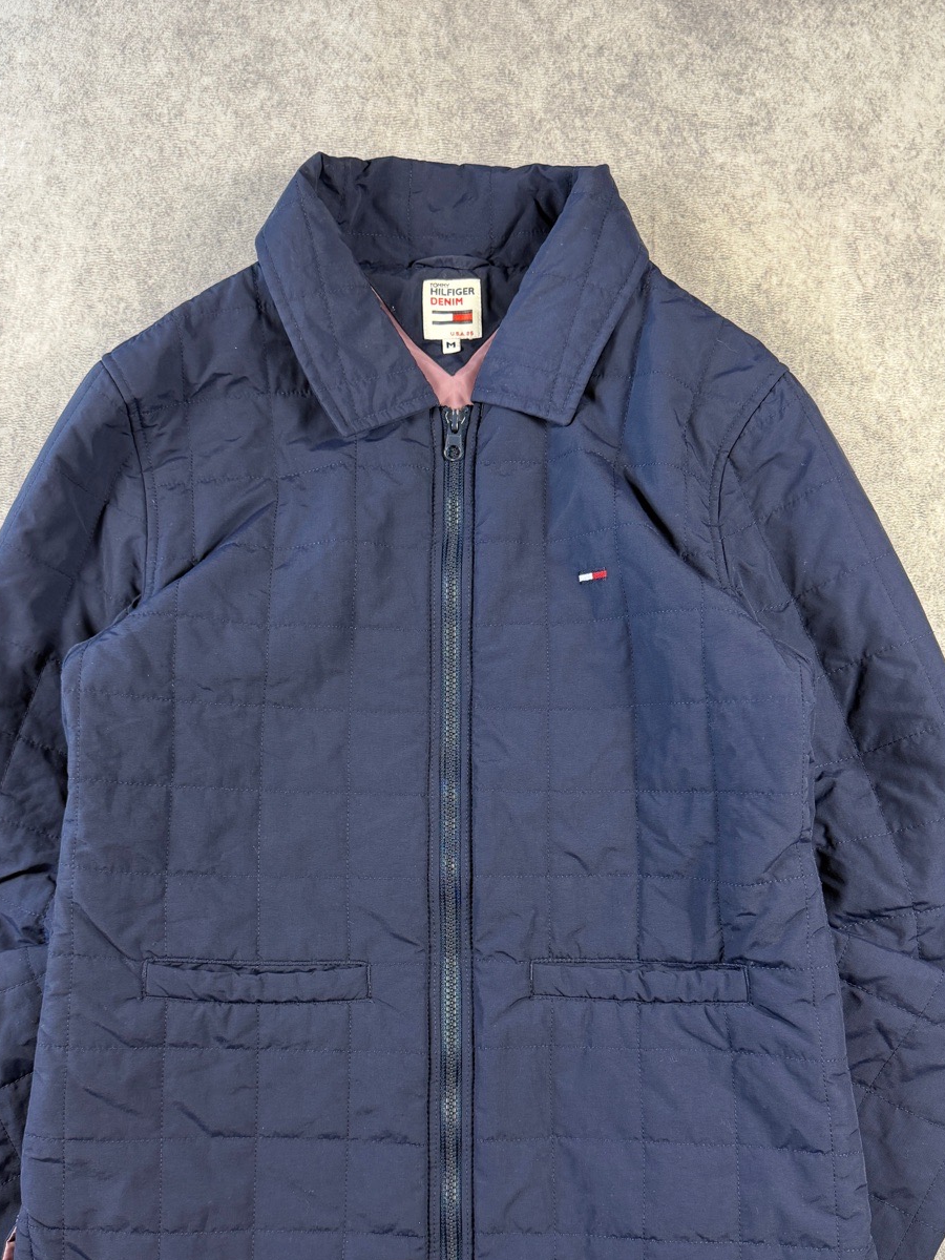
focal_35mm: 32
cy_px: 752
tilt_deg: -70.5
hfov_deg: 44.1
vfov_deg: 56.4
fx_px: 1165
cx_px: 447
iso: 160
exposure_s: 1/121
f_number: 1.78
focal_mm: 6.76
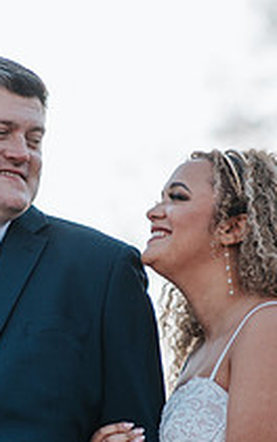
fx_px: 4635
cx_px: 6
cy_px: 343
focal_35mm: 384
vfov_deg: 5.5
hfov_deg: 3.4
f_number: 2.8
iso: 100
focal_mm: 85
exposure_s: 1/400
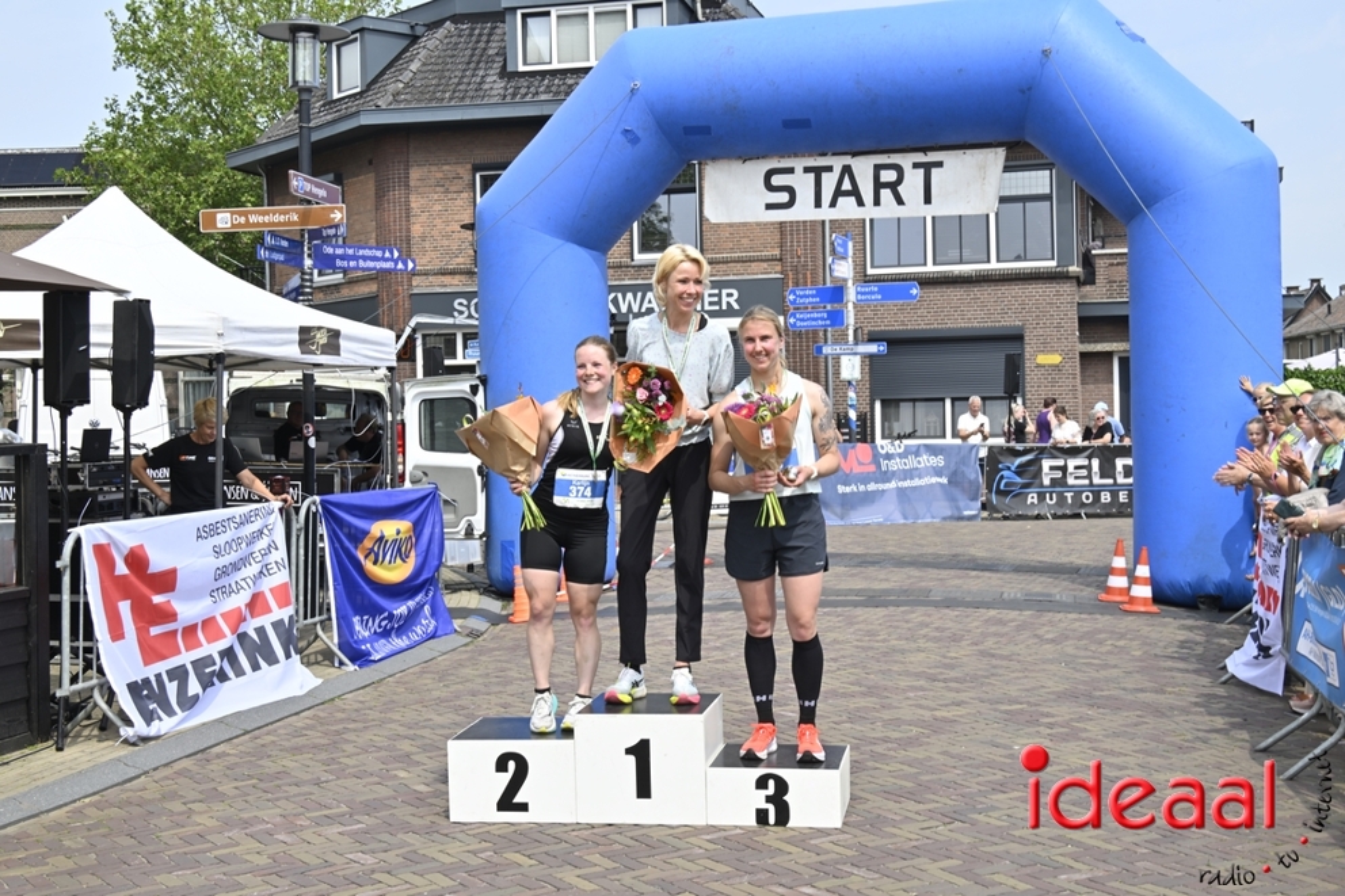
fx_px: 1756
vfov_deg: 28.6
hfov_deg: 41.9
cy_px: 448
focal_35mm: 47
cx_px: 672
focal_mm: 47
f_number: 18
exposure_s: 1/25
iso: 64
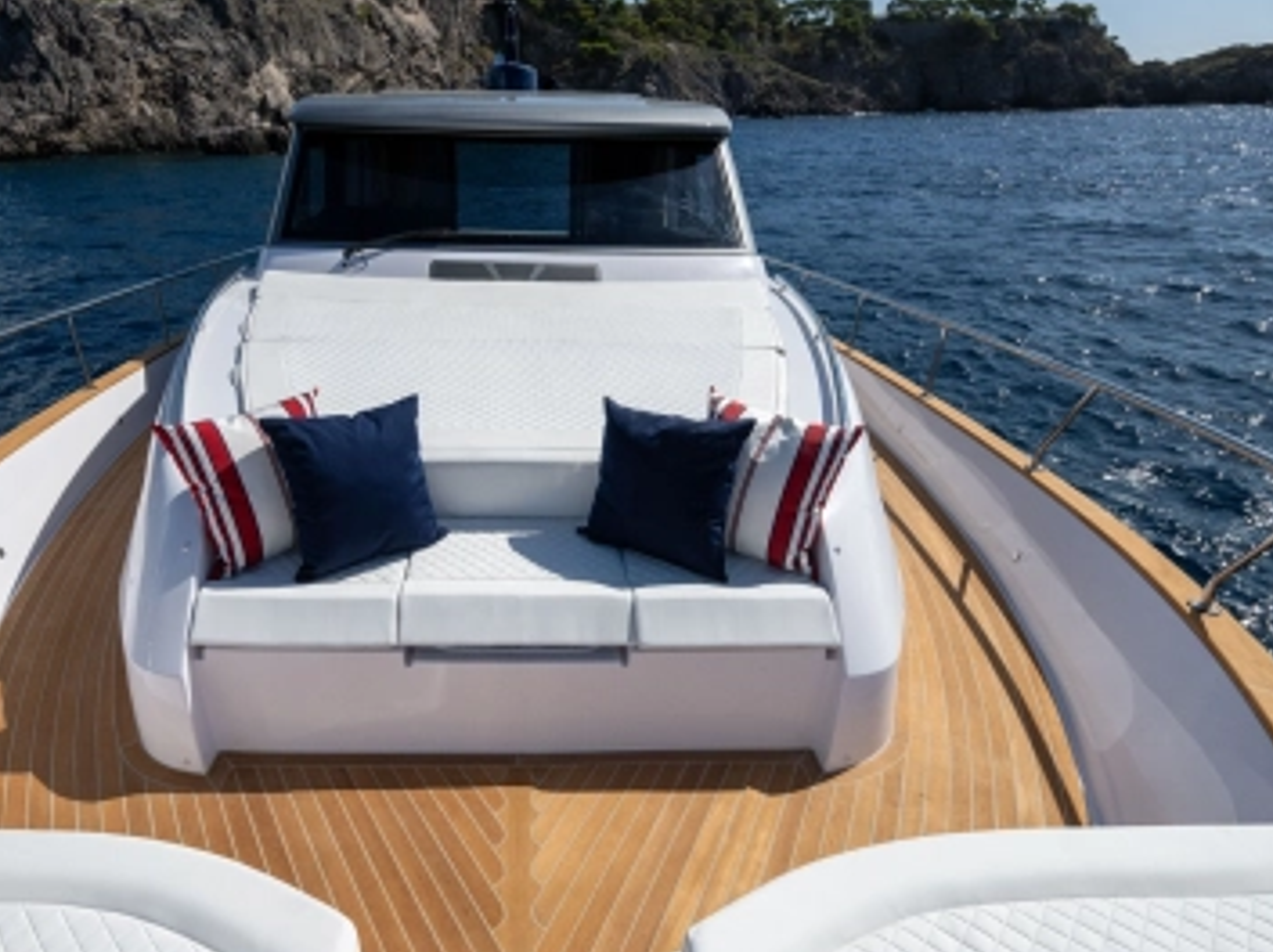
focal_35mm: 21
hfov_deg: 78.5
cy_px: 485
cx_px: 534
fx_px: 771
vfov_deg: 63.3
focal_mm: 14
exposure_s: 1/5000
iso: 800
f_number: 8
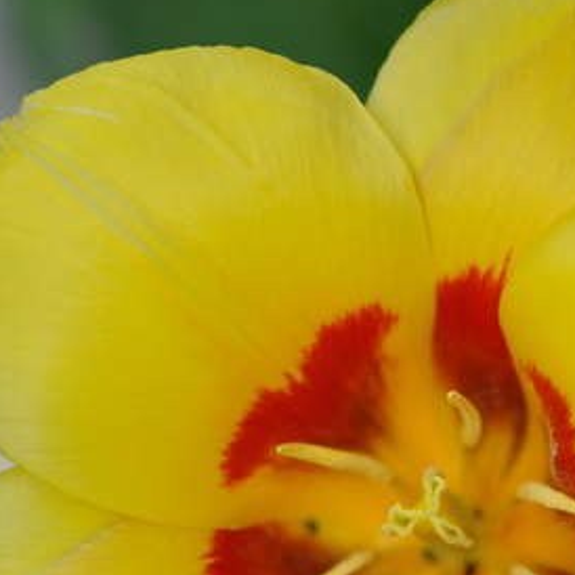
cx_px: 399
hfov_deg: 5.6
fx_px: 5863
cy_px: 435
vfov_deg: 5.6
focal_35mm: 312
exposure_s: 1/320
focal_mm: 105
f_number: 3.5
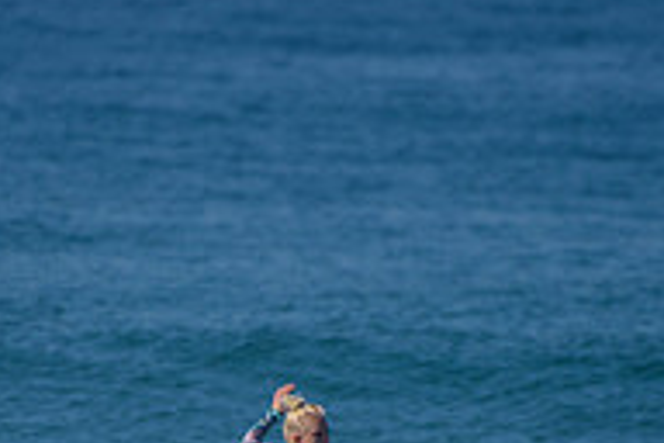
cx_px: 183
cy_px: 538
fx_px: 27794
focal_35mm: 1507
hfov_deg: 1.4
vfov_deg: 0.9
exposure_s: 1/2000
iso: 125
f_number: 5.6
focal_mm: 500
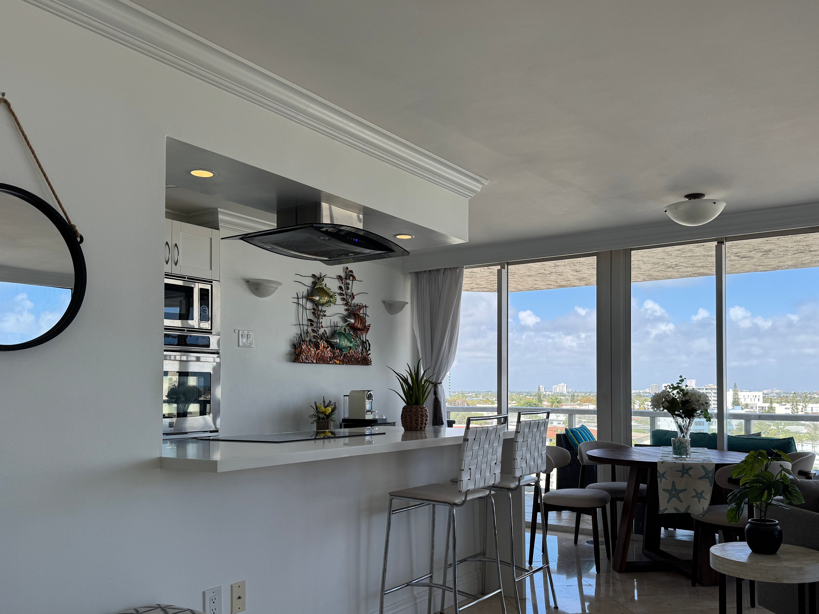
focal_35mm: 30
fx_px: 710
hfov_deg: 59.8
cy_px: 363
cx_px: 455
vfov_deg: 46.6
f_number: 1.78
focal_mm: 6.76
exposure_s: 1/593
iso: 80
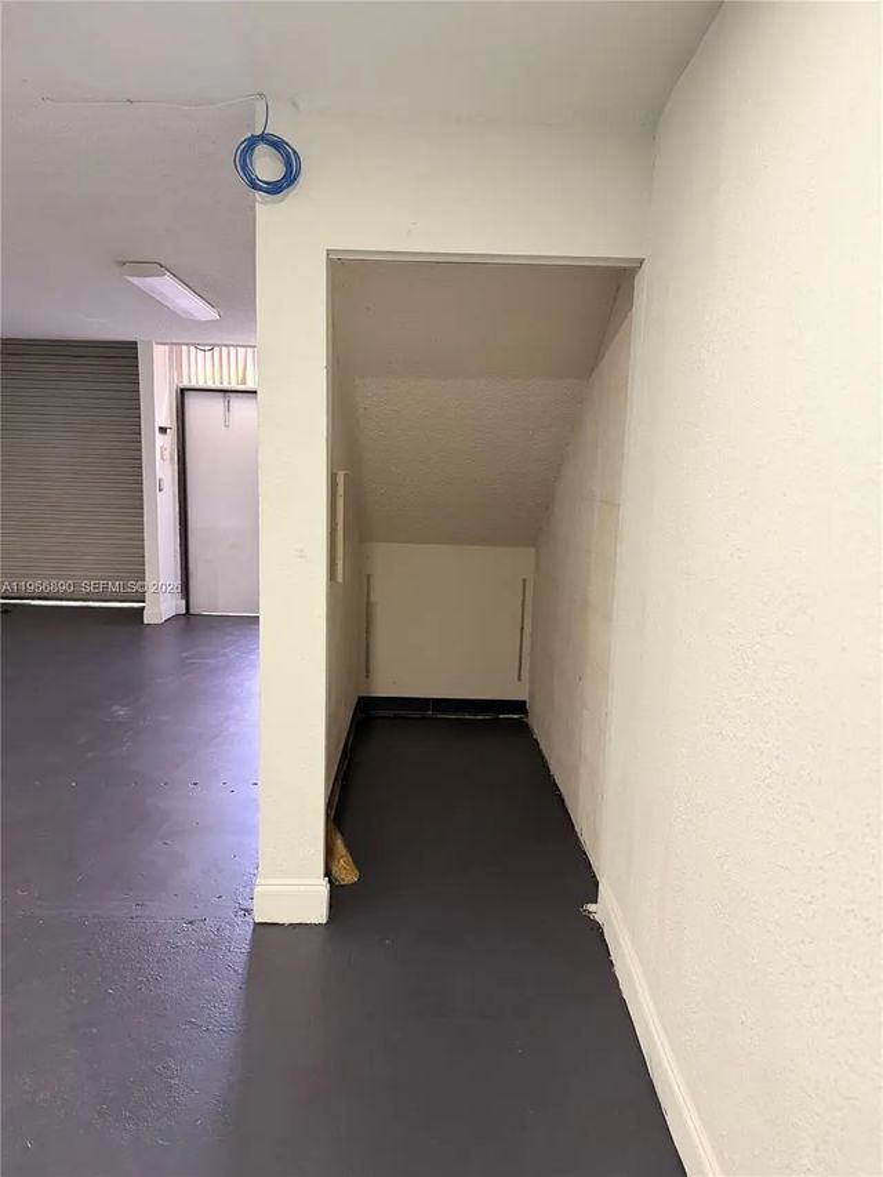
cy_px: 588
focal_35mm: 24
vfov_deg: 71.6
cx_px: 442
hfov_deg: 56.8
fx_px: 816
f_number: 1.78
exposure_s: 1/60
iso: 400
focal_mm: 6.76
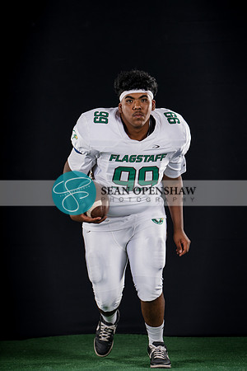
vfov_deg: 14.8
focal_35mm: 139
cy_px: 186
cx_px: 124
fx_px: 1430
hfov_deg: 9.9
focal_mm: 139
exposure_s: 1/160
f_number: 4
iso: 160
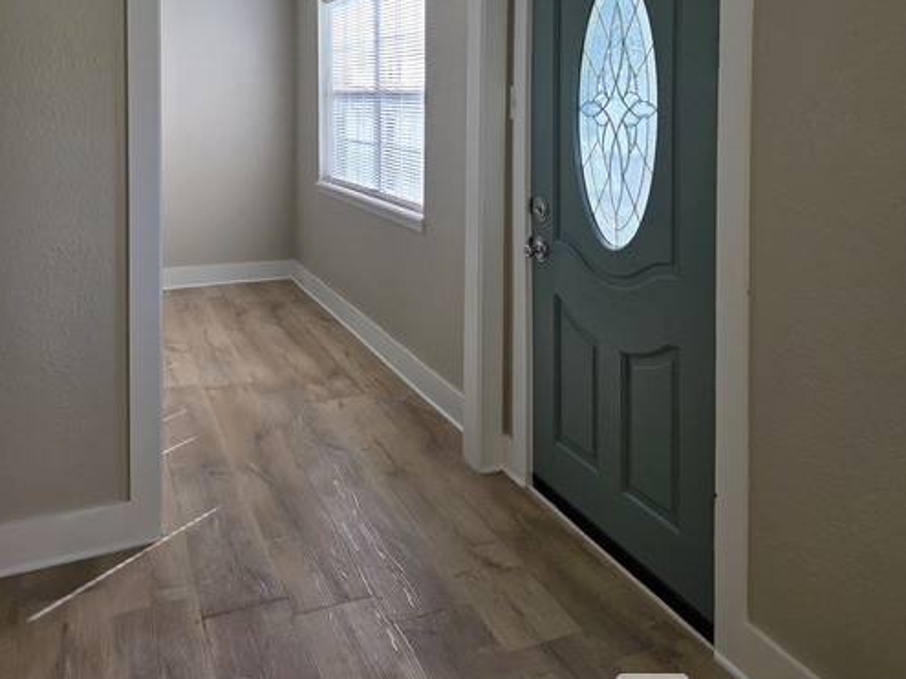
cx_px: 454
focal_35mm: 31
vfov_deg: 43.3
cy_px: 136
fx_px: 811
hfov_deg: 58.4
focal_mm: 6.3
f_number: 1.7
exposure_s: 1/120
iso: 25
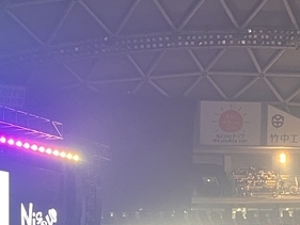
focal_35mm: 111
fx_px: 962
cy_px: 215
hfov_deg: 17.4
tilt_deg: +4.5
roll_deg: +2.0
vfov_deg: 13.2
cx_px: 287
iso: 250
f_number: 1.6
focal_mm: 5.1
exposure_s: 1/60
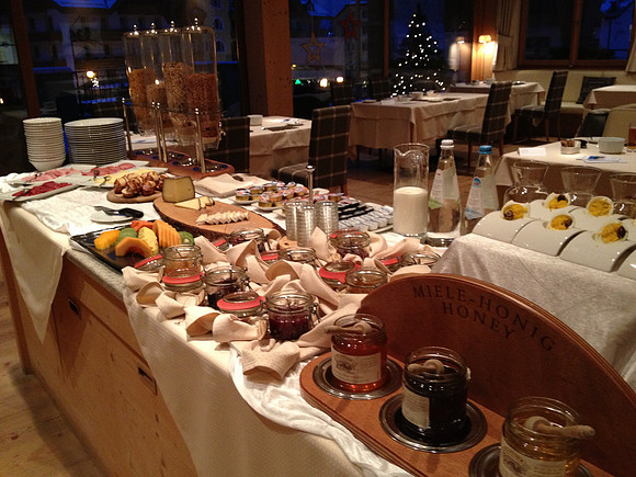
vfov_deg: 40.7
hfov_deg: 52.6
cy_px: 238
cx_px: 318
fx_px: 643
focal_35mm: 35
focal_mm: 4.28
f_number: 2.4
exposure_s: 1/20
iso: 250
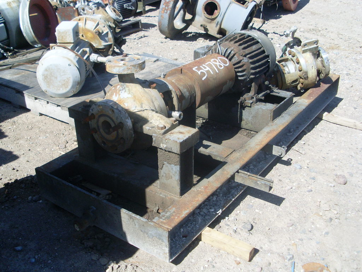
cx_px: 181
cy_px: 136
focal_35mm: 38
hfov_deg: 49.0
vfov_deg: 37.7
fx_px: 397
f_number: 7.7
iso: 80
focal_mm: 6.3
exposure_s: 1/180
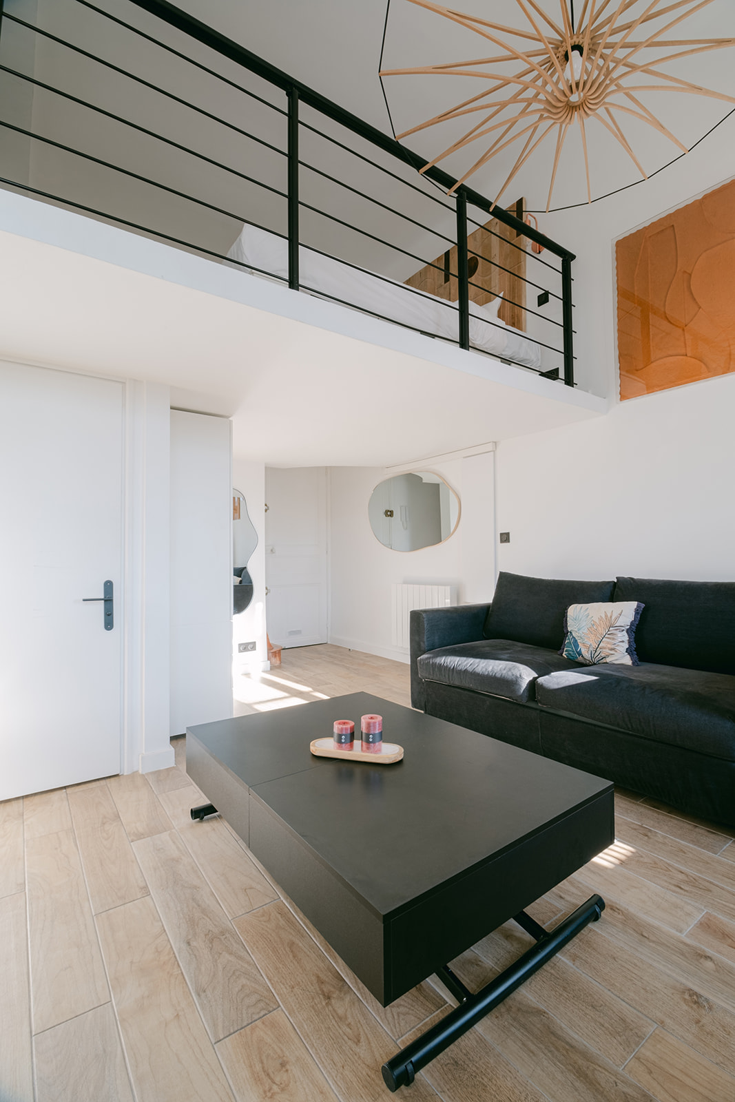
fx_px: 459
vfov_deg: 100.4
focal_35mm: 15
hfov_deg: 77.3
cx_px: 368
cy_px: 551
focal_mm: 10
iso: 100
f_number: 14
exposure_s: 1/4
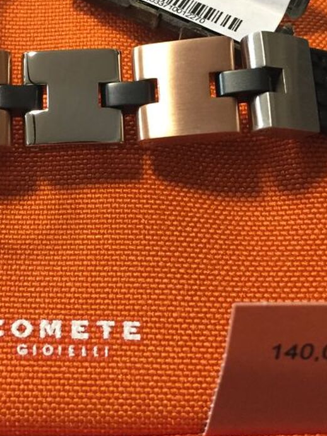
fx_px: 705
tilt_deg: -50.9
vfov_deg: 34.1
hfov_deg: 25.9
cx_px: 92
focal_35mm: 56
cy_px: 161
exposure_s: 1/33
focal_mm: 4.15
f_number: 2.2
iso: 250
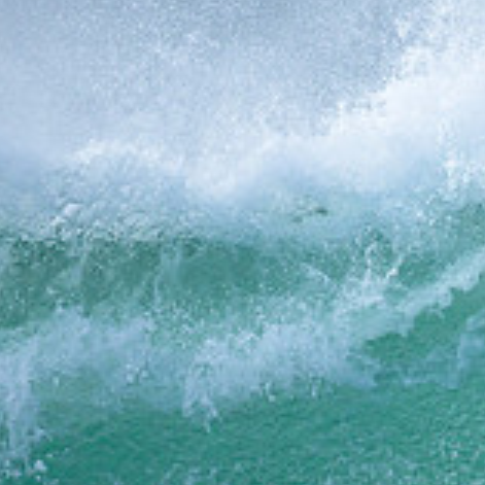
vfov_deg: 0.7
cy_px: 456
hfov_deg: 0.7
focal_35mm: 2543
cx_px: 895
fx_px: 40310
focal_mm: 800
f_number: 6.3
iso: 450
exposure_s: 1/2000
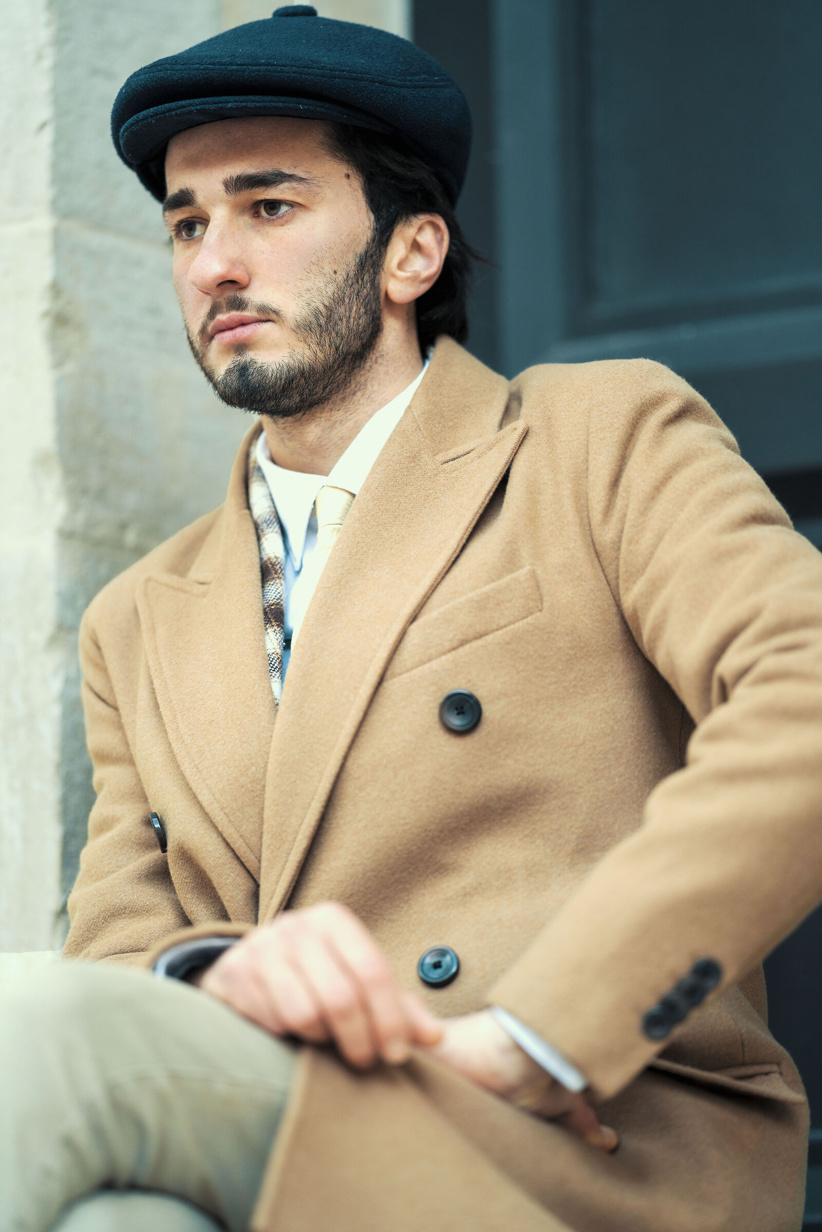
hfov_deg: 10.2
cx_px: 411
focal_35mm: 135
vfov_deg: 15.2
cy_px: 616
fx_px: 4623
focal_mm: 135
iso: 400
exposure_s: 1/80
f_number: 1.8
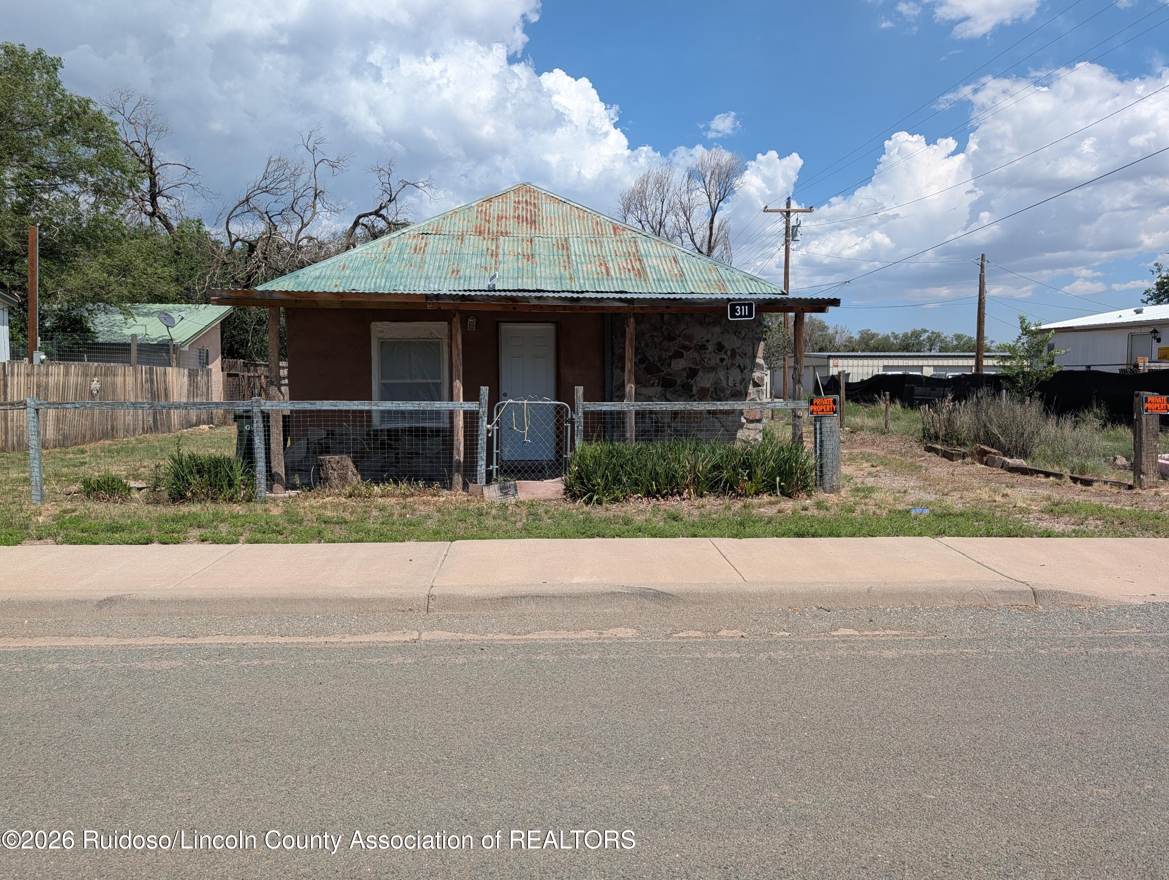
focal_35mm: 24
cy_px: 440
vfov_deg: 56.9
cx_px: 584
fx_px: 812
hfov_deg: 71.5
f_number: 1.68
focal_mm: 6.9
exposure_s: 1/1517
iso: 19
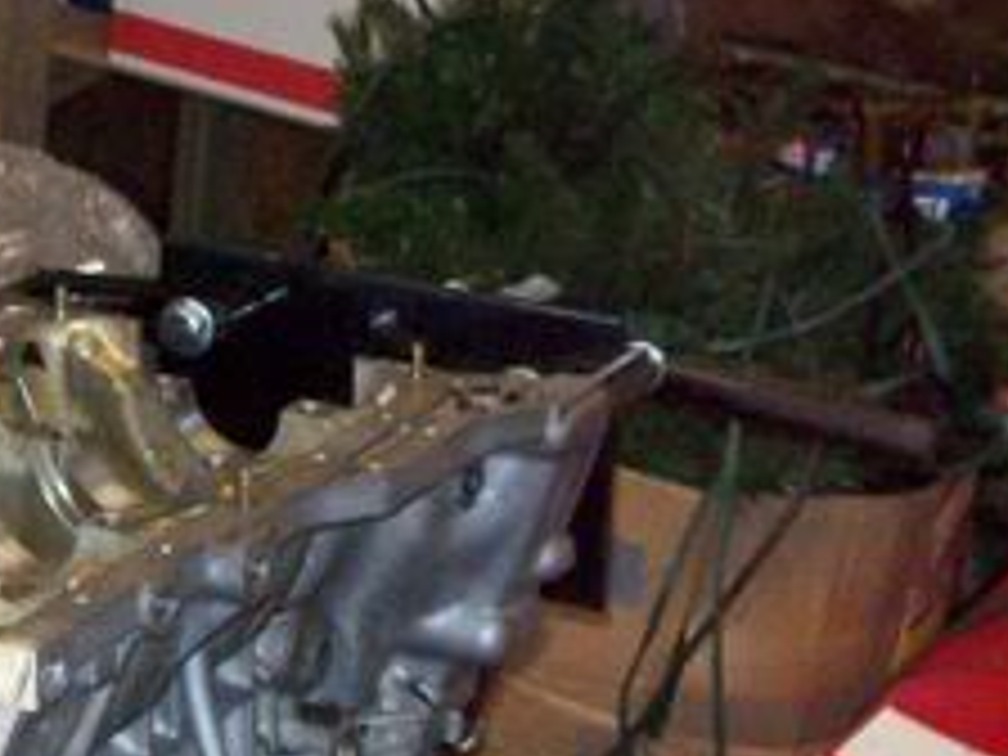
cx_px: 144
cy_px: 270
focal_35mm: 103
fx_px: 2999
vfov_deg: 14.3
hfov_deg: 18.8
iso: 400
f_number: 2.7
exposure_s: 1/128
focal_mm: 6
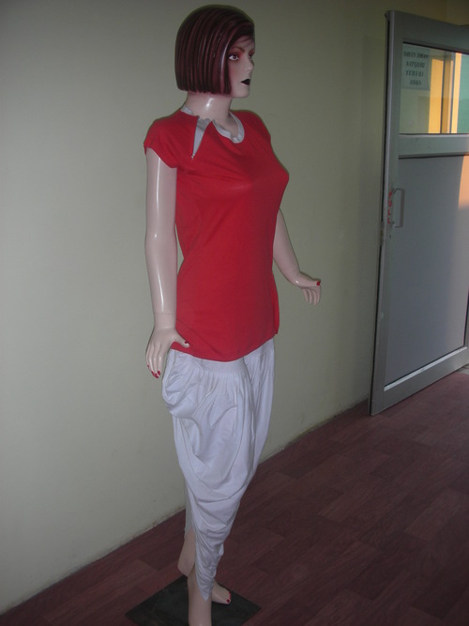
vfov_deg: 52.6
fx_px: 632
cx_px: 234
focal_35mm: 35
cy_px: 313
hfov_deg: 40.7
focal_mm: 5.8
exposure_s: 1/60.1
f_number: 3
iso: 50
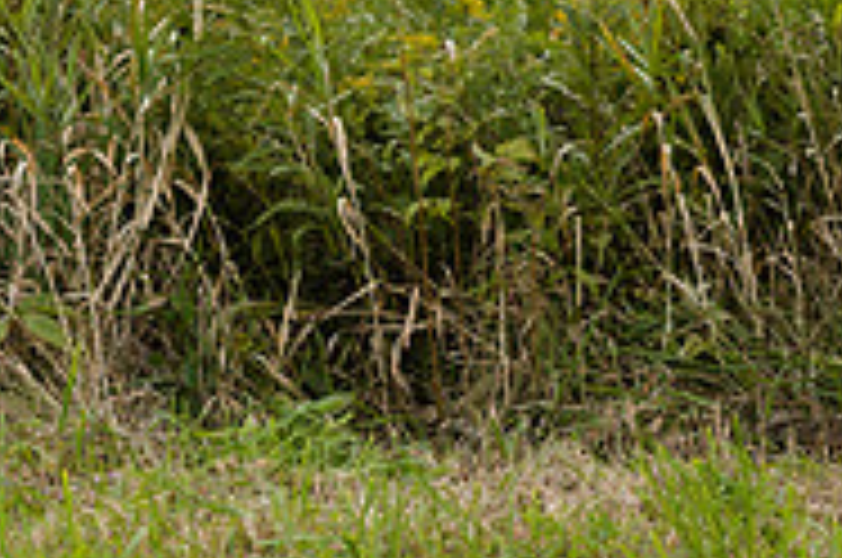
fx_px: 7051
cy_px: -331
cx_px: 901
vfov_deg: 4.5
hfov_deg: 6.8
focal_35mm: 302
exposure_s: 1/640
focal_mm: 85
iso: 200
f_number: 2.8
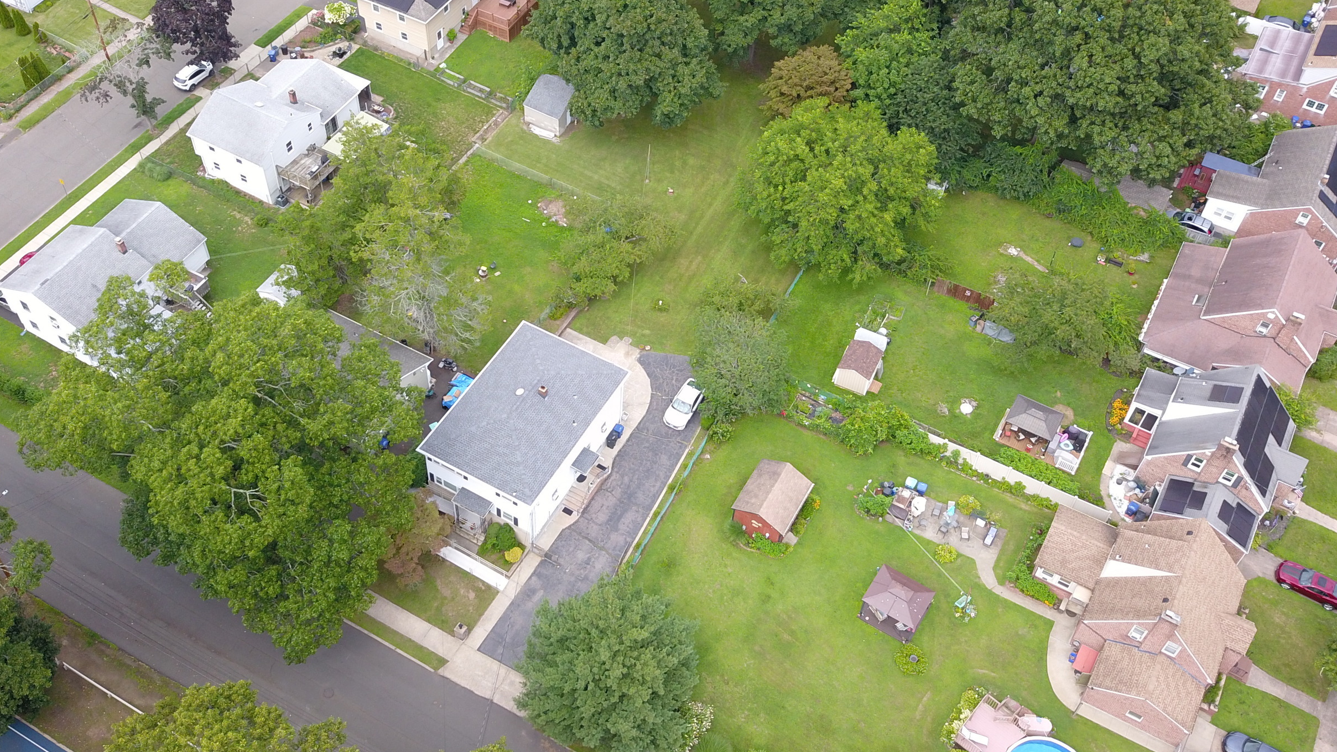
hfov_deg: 55.1
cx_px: 588
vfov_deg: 32.8
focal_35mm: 36
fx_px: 1276
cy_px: 305
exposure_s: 1/372
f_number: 2.2
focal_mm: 4.7
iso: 100
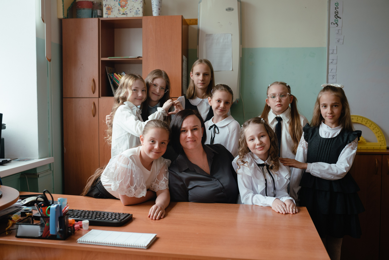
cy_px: 130
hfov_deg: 54.4
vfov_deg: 37.9
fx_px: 378
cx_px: 194
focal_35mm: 35
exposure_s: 1/200
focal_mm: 35
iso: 400
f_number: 3.5
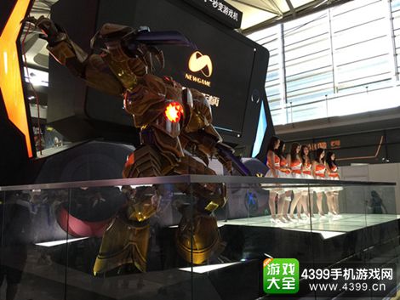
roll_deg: +0.3
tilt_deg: +6.6
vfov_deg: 48.3
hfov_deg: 61.6
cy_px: 150
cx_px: 200
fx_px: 335
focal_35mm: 29
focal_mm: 4.15
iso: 80
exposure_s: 1/33
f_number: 2.2
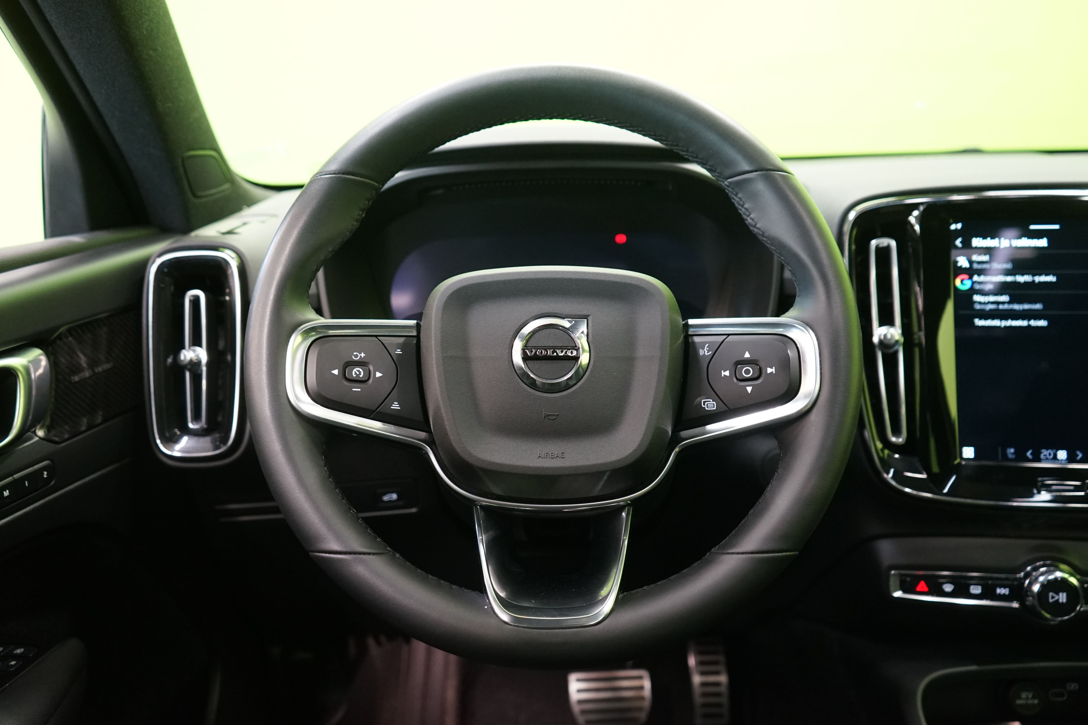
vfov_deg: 46.4
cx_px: 544
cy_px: 362
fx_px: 846
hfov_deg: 65.5
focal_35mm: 28
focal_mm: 28
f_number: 4
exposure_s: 1/30
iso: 2500
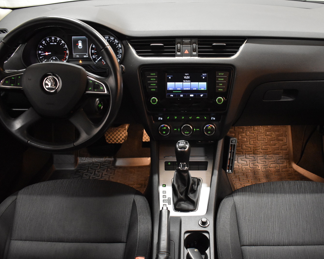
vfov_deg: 41.6
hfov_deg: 50.7
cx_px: 180
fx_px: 341
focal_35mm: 36
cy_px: 130
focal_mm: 21
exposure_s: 1/30
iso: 4000
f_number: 3.8
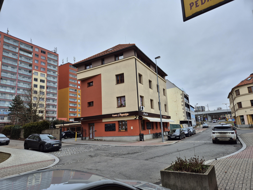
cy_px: 95
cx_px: 126
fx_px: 168
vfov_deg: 58.9
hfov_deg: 73.9
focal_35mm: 23
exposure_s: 1/343
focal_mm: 5.4
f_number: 1.8
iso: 25
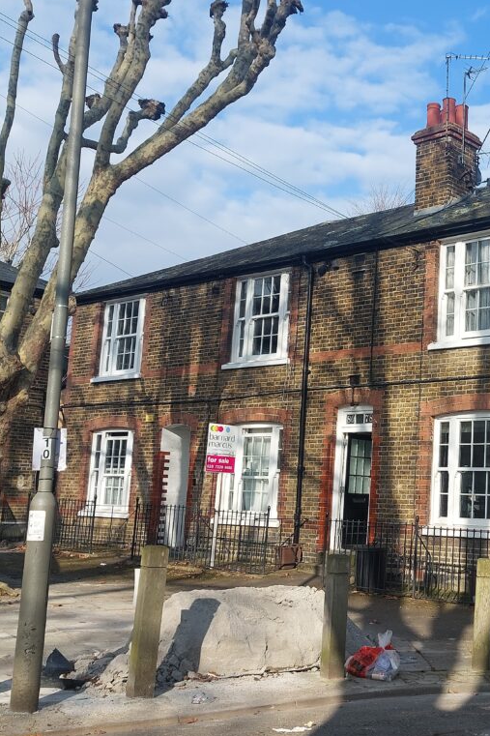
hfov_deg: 34.7
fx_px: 715
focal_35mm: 35
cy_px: 370
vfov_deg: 54.4
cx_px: 477
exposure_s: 1/713
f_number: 1.8
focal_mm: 5.23
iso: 25
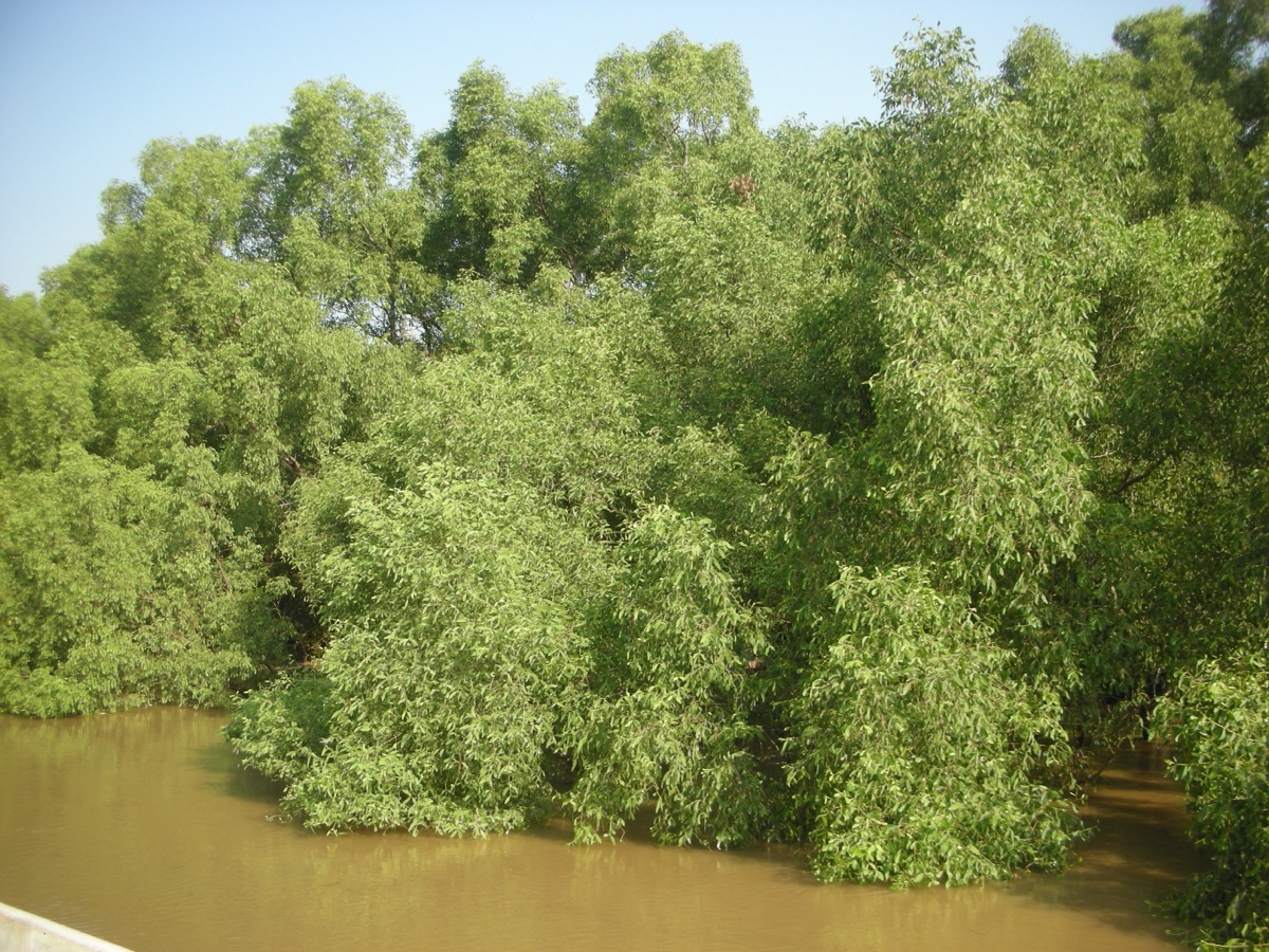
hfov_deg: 52.6
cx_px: 634
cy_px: 476
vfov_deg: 40.7
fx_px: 1283
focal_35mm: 35
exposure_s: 1/233
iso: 50
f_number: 3
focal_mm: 5.8
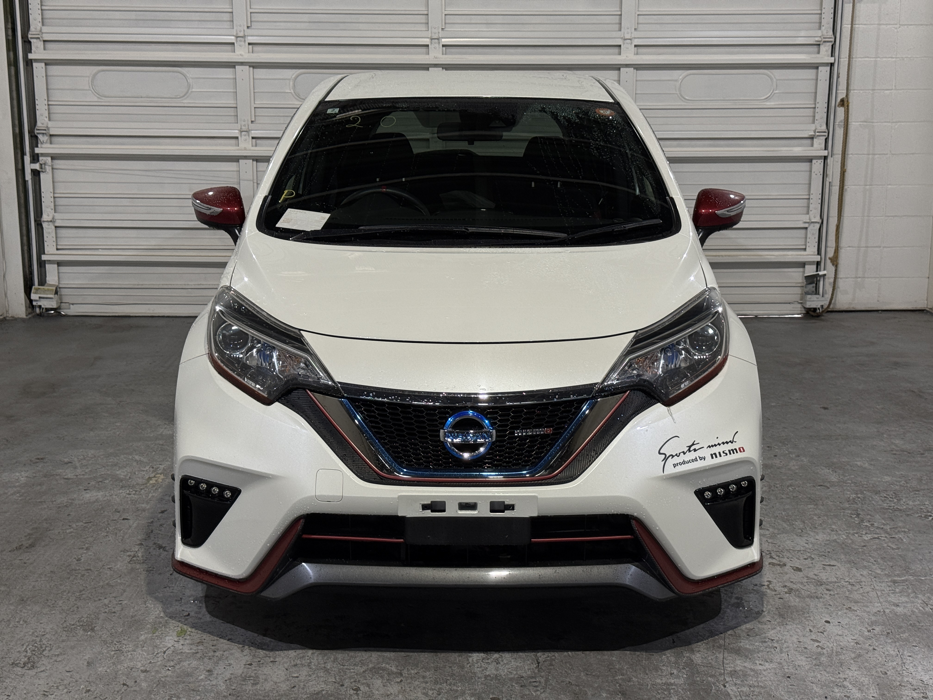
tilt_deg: -11.3
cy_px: 350
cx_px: 466
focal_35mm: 48
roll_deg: +0.0
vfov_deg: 30.3
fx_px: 1294
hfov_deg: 39.7
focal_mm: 6.76
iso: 80
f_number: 1.78
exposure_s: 1/120
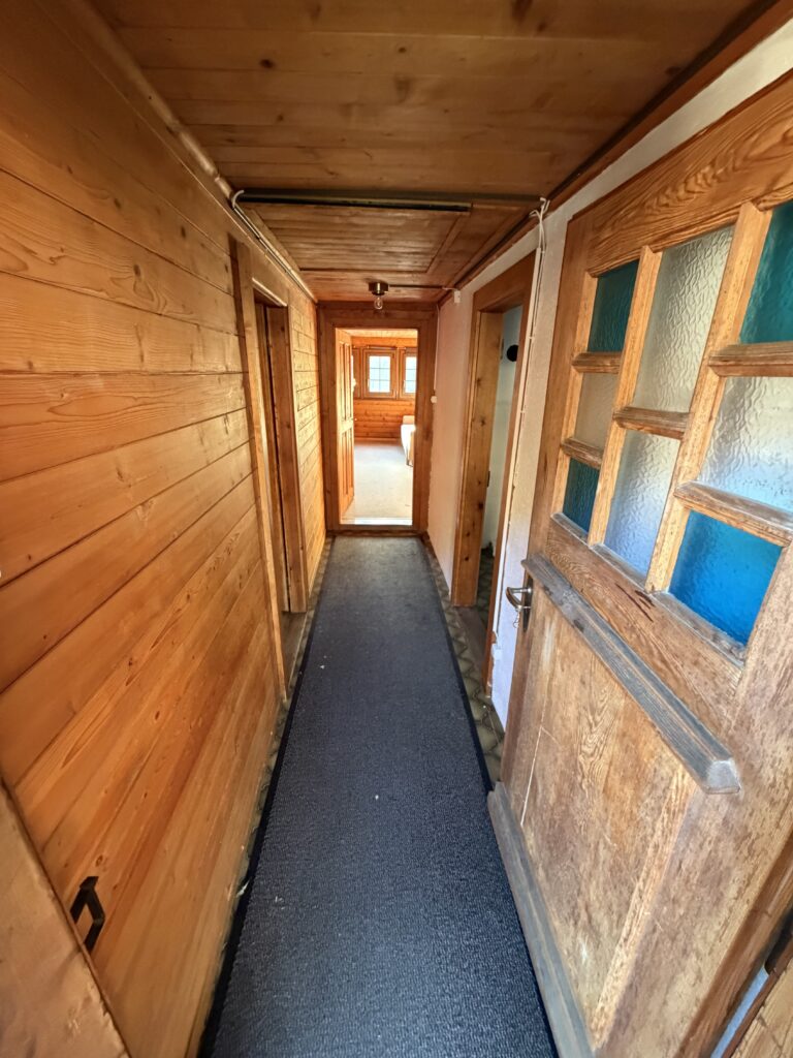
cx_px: 396
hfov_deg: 85.7
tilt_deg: -20.0
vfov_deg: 102.1
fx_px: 428
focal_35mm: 14
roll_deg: -0.3
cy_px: 529
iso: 640
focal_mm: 2.22
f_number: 2.2
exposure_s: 1/60
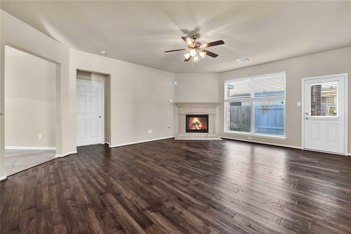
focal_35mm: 15
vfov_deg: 77.3
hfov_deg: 100.4
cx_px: 176
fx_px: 146
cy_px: 117
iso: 100
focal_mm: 15
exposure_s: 1/8
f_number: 8
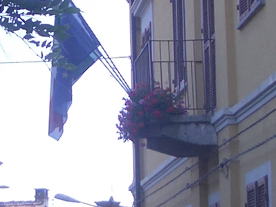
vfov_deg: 9.8
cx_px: 23
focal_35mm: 151
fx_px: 1204
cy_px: 116
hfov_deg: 13.0
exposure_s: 1/640
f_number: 2.6
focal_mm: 5.8
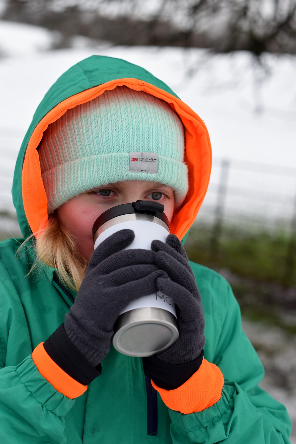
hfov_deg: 18.2
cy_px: 222
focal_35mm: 75
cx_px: 148
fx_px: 925
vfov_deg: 27.0
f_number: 4
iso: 640
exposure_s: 1/1000
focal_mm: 50
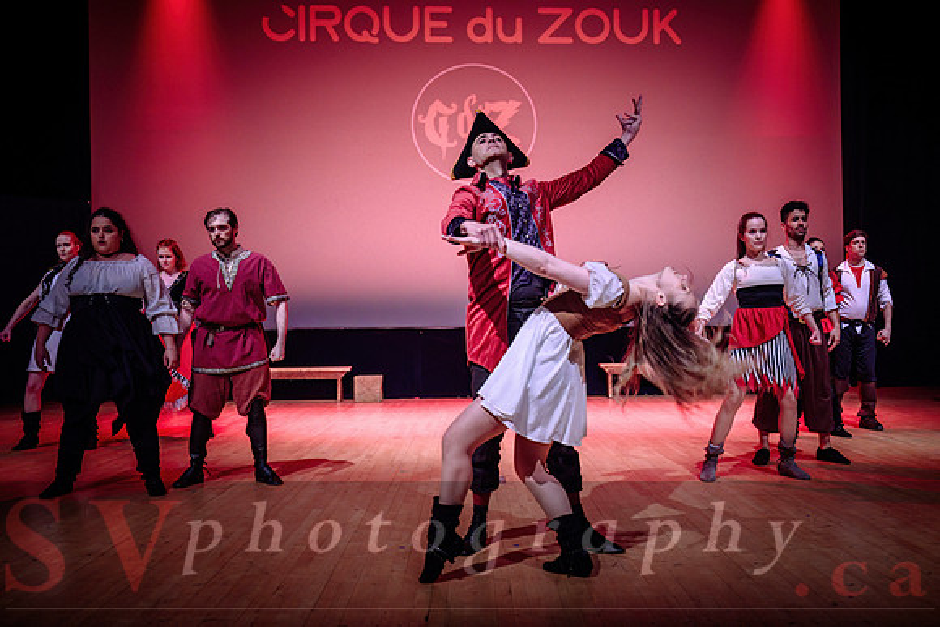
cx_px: 520
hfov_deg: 52.7
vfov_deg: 36.6
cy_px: 342
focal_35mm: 36
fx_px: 947
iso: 1600
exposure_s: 1/125
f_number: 2.8
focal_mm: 32.5
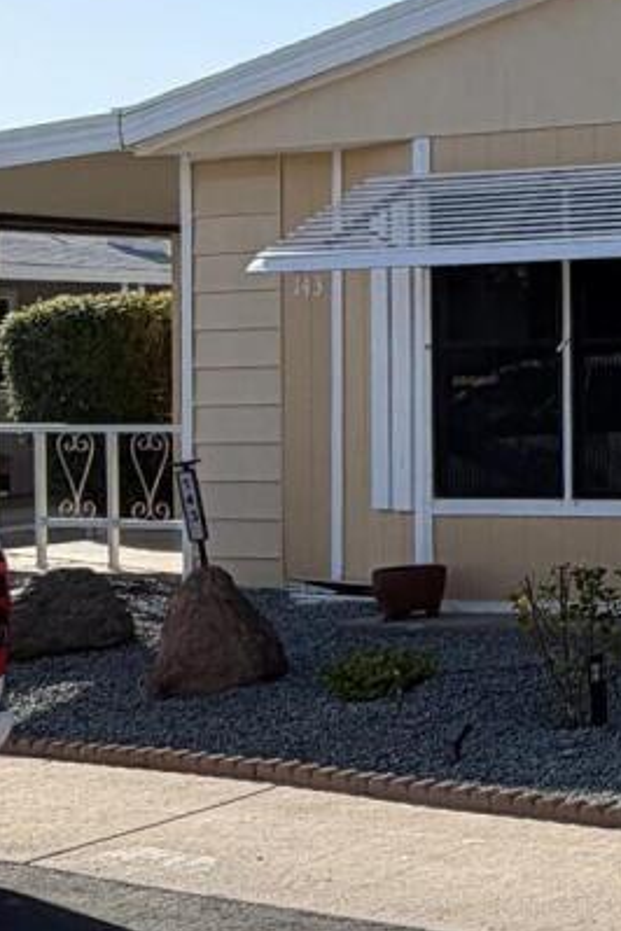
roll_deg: +2.4
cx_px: 1242
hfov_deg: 15.1
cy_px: 320
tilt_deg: -0.6
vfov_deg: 27.6
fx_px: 1889
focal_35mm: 73
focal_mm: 2.22
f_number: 2.2
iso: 20
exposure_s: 1/820
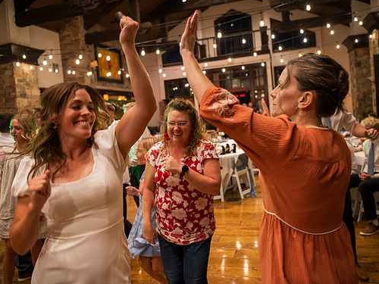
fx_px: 318
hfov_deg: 61.7
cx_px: 190
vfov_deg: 48.2
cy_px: 139
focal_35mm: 29
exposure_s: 1/200
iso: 6400
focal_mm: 26
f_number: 2.8
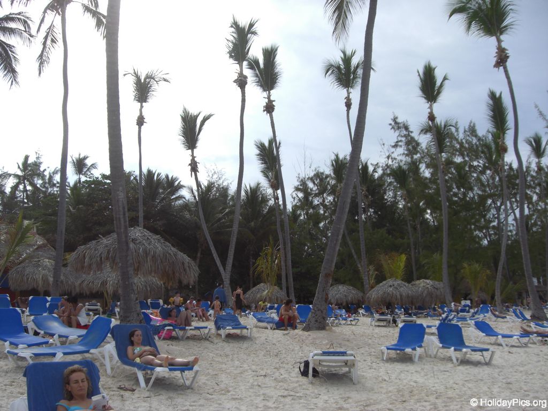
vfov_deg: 37.7
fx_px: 602
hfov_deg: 49.0
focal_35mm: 38
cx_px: 274
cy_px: 206
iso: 64
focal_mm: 6.2
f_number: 2.7
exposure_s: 1/800
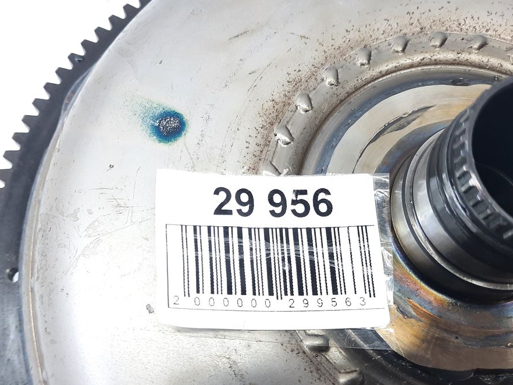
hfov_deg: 53.8
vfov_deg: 41.7
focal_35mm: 34
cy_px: 226
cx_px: 230
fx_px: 504
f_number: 2
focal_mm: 4.6
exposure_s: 1/50
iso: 125
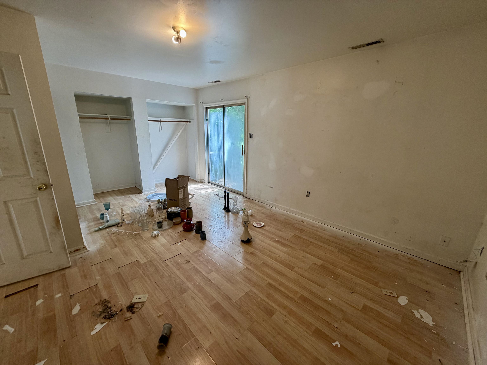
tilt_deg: -14.0
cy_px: 182
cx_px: 244
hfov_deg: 102.1
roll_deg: +0.1
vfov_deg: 85.7
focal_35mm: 14
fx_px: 197
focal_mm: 2.22
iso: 200
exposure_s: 1/120
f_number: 2.2
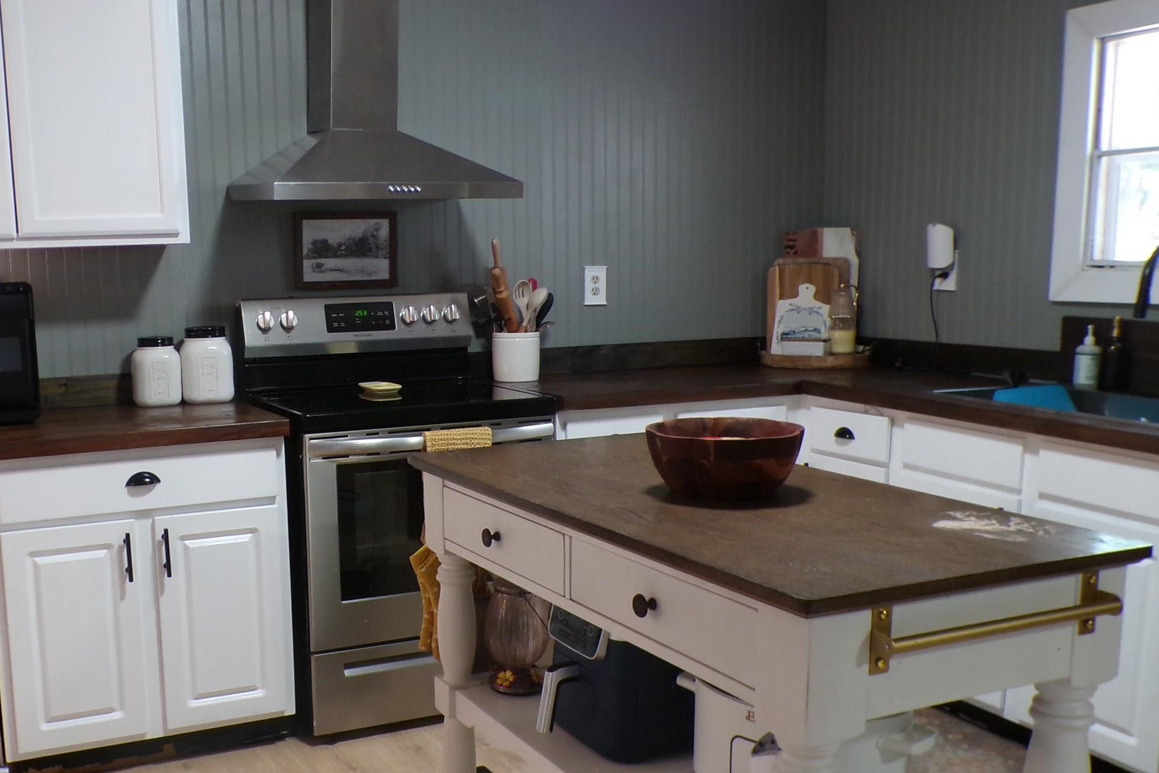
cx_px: 421
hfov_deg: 49.0
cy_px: 451
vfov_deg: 34.1
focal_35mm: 39
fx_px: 1256
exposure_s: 1/17
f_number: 3
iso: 239
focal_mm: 4.3
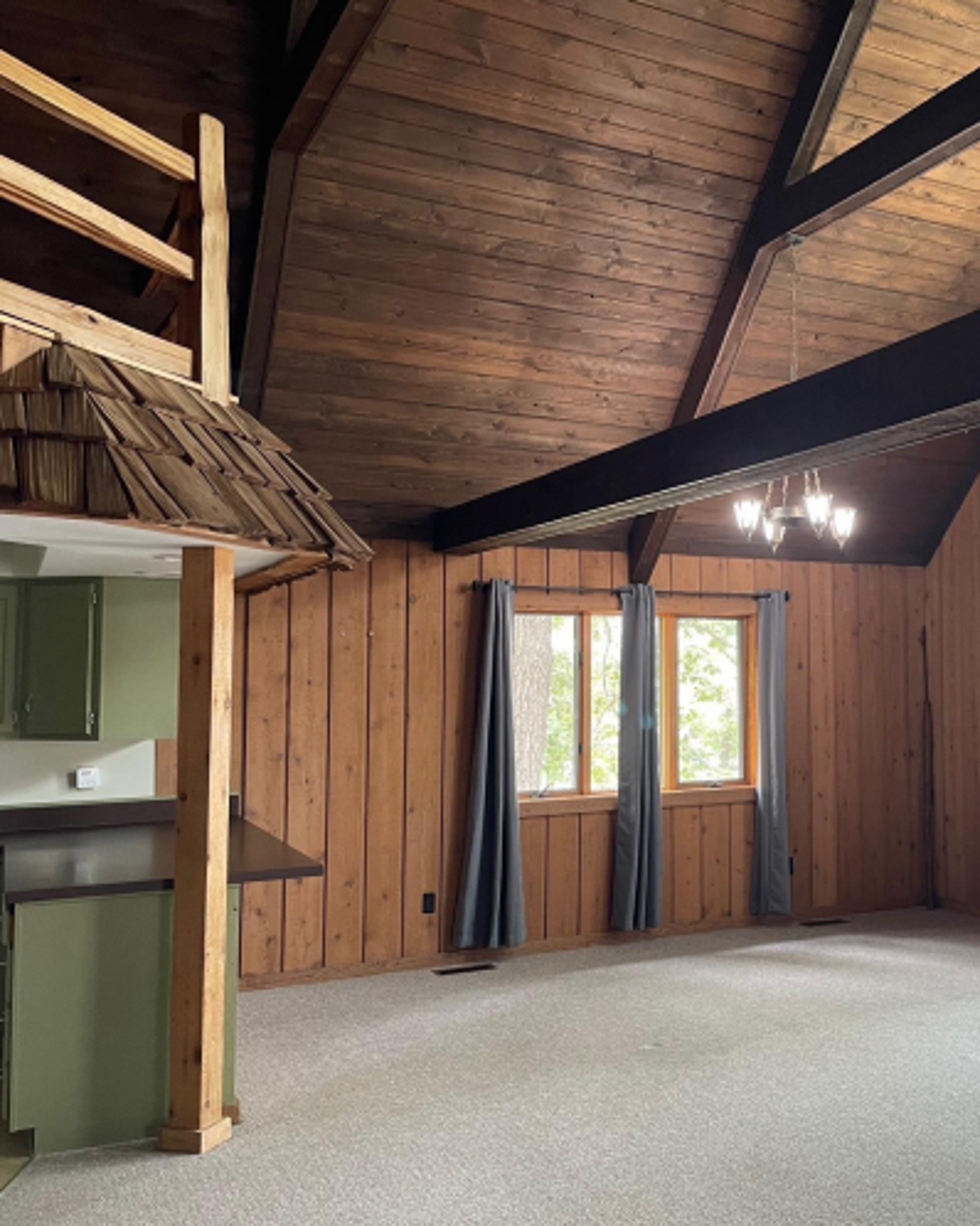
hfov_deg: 42.2
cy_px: 613
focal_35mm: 34
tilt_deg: +3.2
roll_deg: +0.6
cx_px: 720
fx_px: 1233
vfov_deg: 52.9
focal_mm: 4.2
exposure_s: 1/60
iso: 250
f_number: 1.6
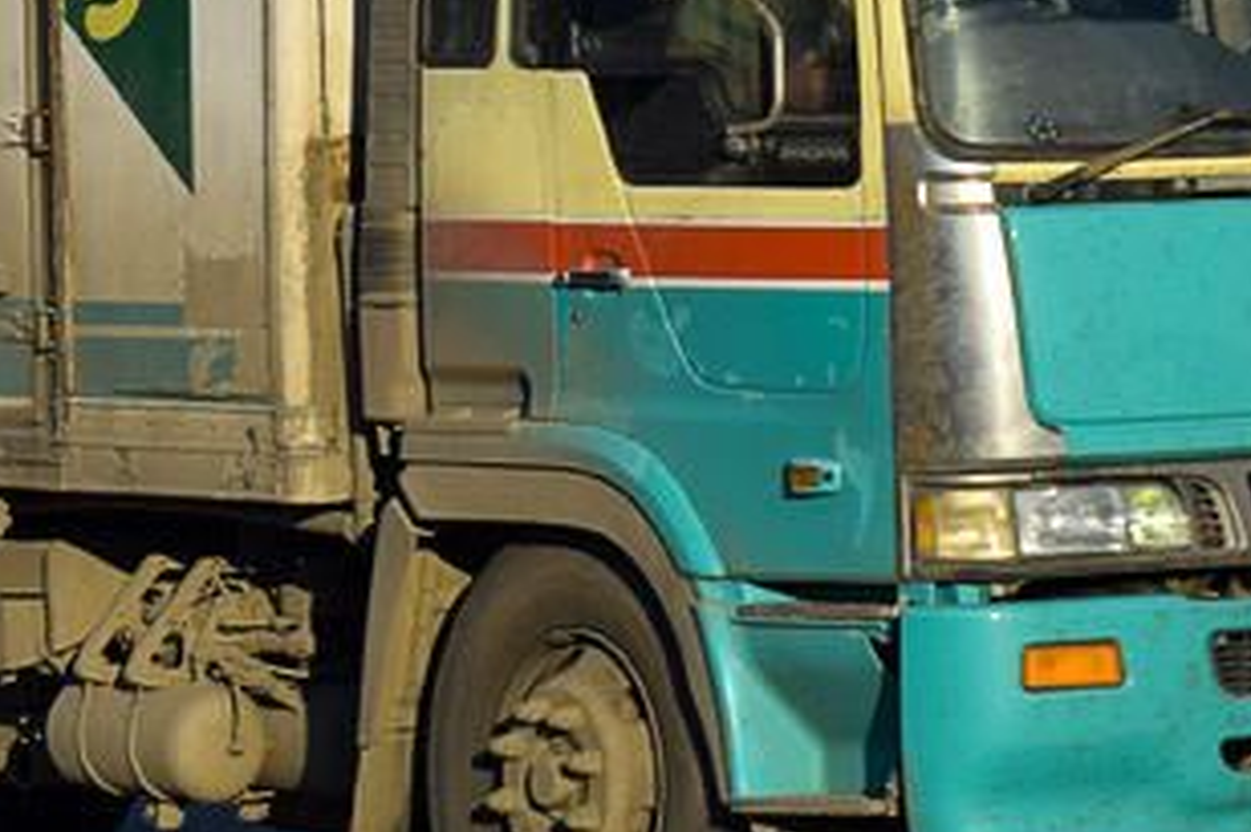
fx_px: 8127
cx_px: 471
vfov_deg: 5.8
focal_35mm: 234
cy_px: -158
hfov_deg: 8.8
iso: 200
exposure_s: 1/1000
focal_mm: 40
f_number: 7.1
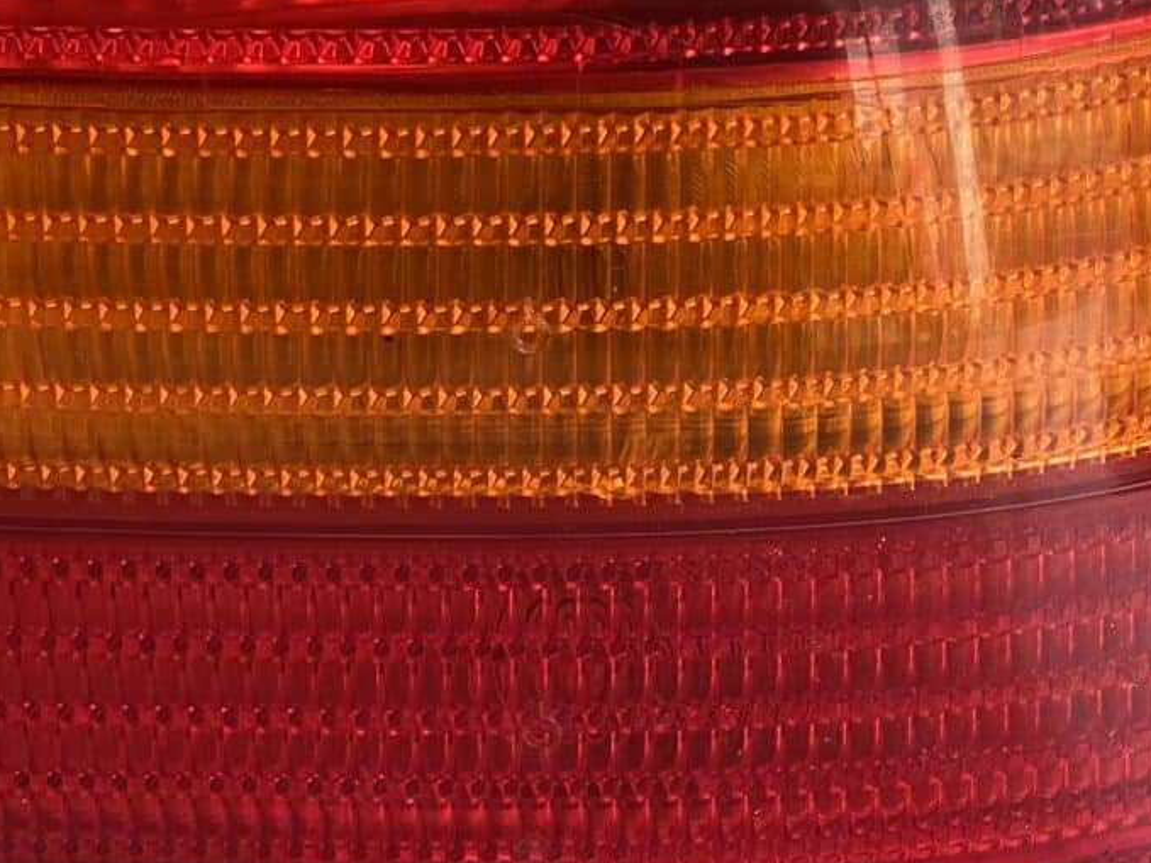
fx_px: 3258
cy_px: 609
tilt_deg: -34.8
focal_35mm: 98
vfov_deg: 15.0
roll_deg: -1.1
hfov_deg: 20.0
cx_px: 644
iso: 32
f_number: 1.8
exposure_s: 1/120
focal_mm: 4.25
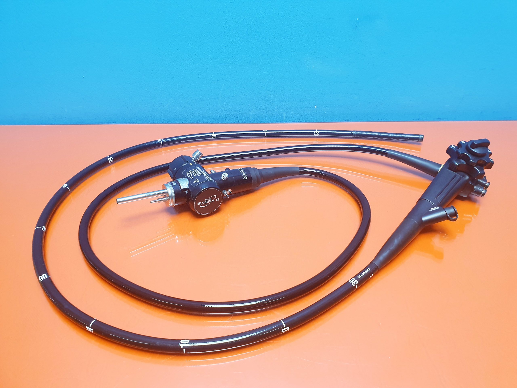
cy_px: 194
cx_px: 258
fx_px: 388
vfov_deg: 53.1
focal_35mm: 26
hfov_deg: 67.3
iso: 125
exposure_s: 1/50
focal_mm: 4.3
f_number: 2.4
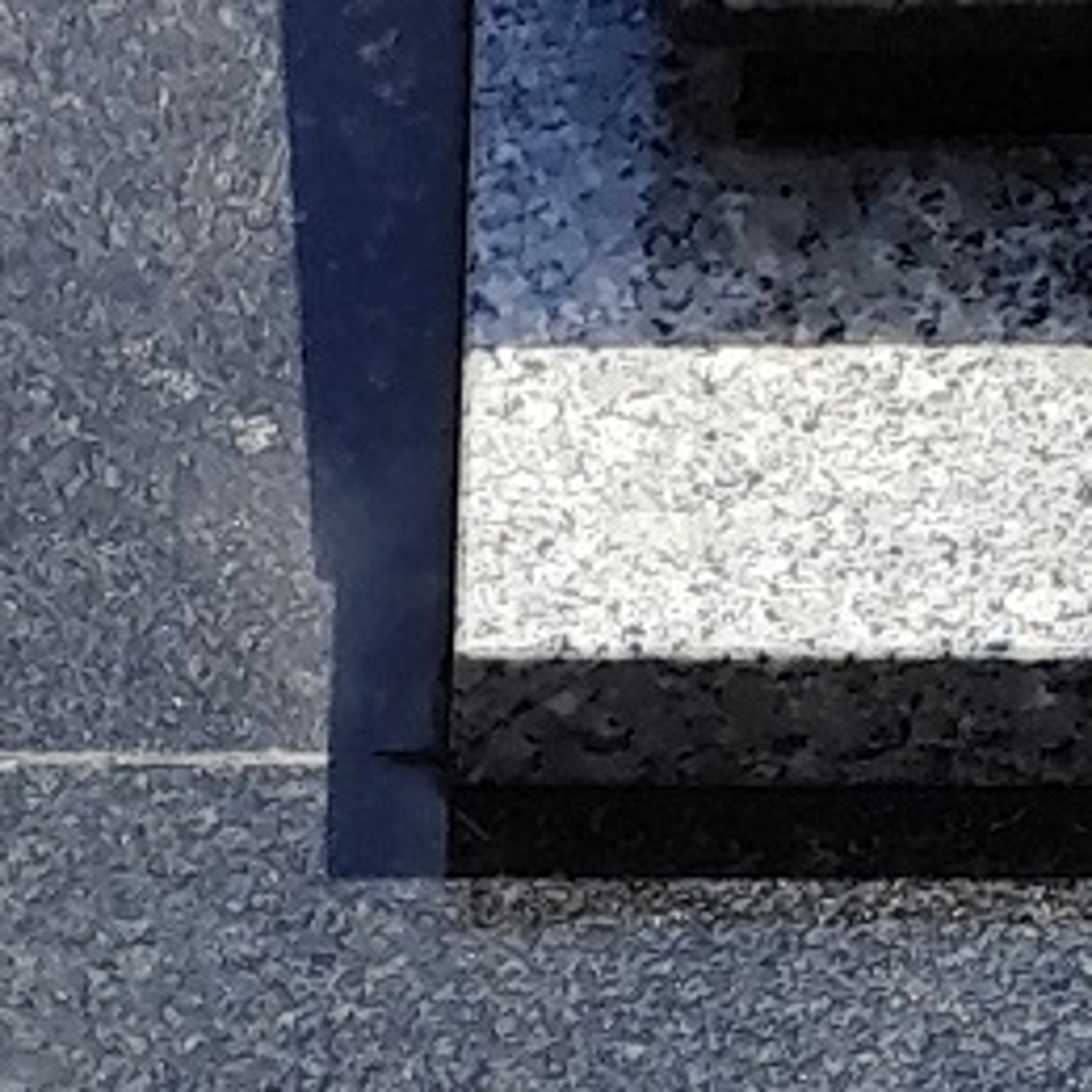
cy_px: 4066
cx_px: -109
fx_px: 6067
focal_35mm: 170
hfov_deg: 10.2
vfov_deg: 7.7
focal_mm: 4.6
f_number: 2
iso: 20
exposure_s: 1/555
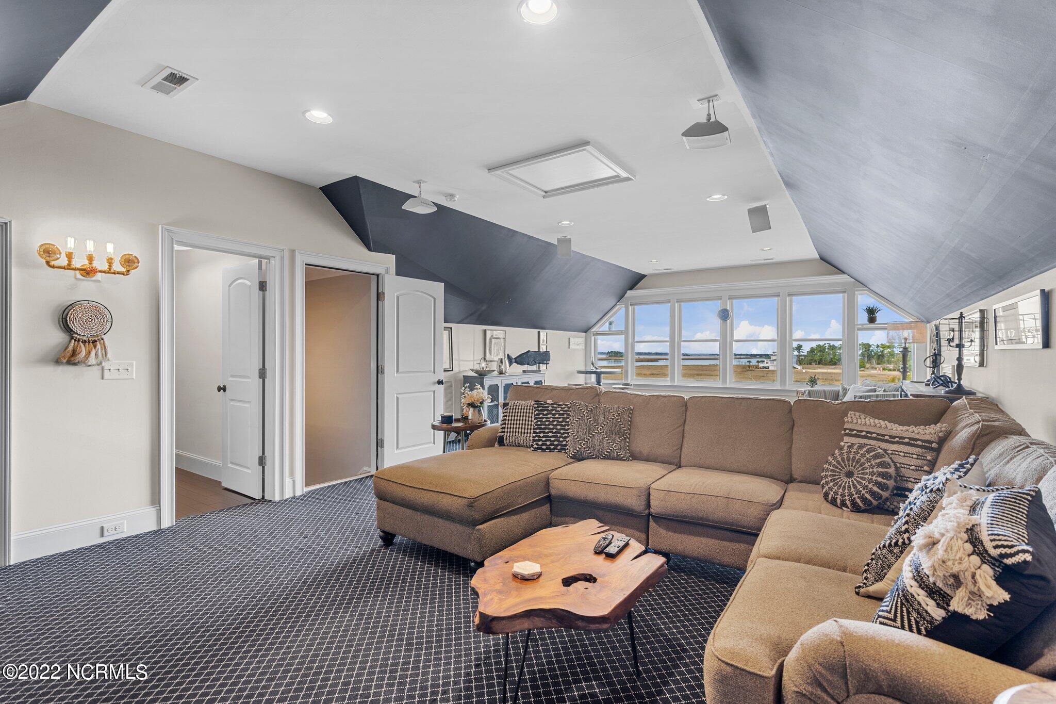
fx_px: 469
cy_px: 352
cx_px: 528
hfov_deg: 96.7
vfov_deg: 73.7
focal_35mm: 16
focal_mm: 16
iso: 100
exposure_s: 1/1.67
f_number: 4
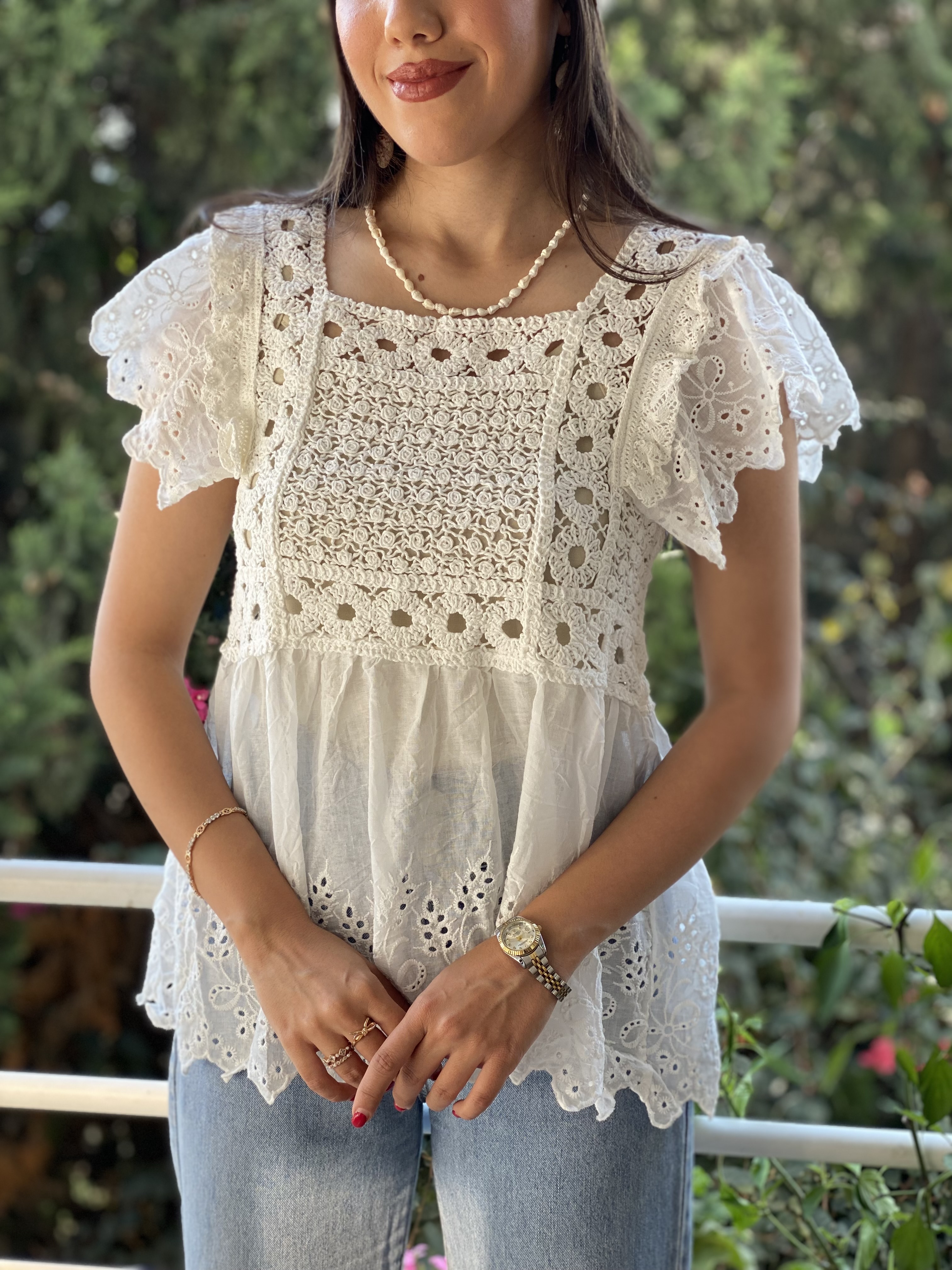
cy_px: 635
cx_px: 476
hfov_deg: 28.0
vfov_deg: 36.8
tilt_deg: -11.9
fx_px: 1907
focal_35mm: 52
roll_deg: -1.4
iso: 20
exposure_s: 1/163
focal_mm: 6
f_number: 2
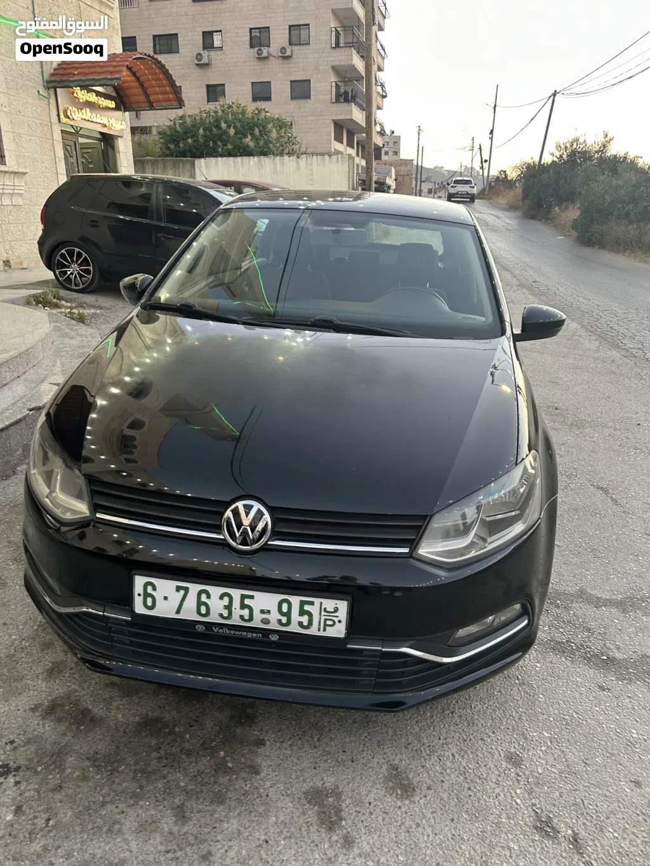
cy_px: 433
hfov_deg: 53.1
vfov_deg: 67.3
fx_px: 651
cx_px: 325
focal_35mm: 26
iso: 100
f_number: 1.5
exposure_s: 1/50
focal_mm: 5.7
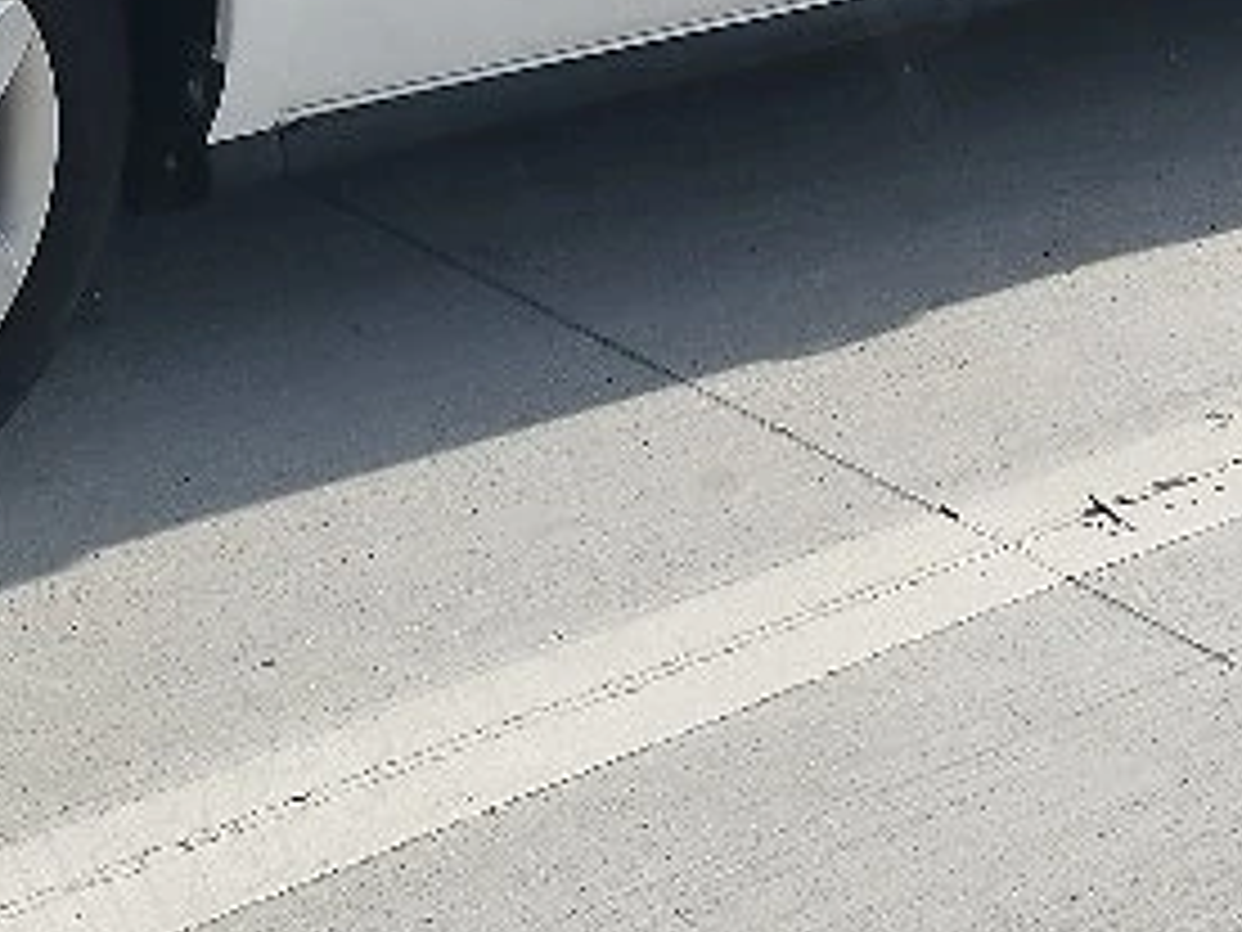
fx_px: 3122
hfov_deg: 22.4
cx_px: 450
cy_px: -257
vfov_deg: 16.1
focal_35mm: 87
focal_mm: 5.89
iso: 50
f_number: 1.89
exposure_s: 1/1111
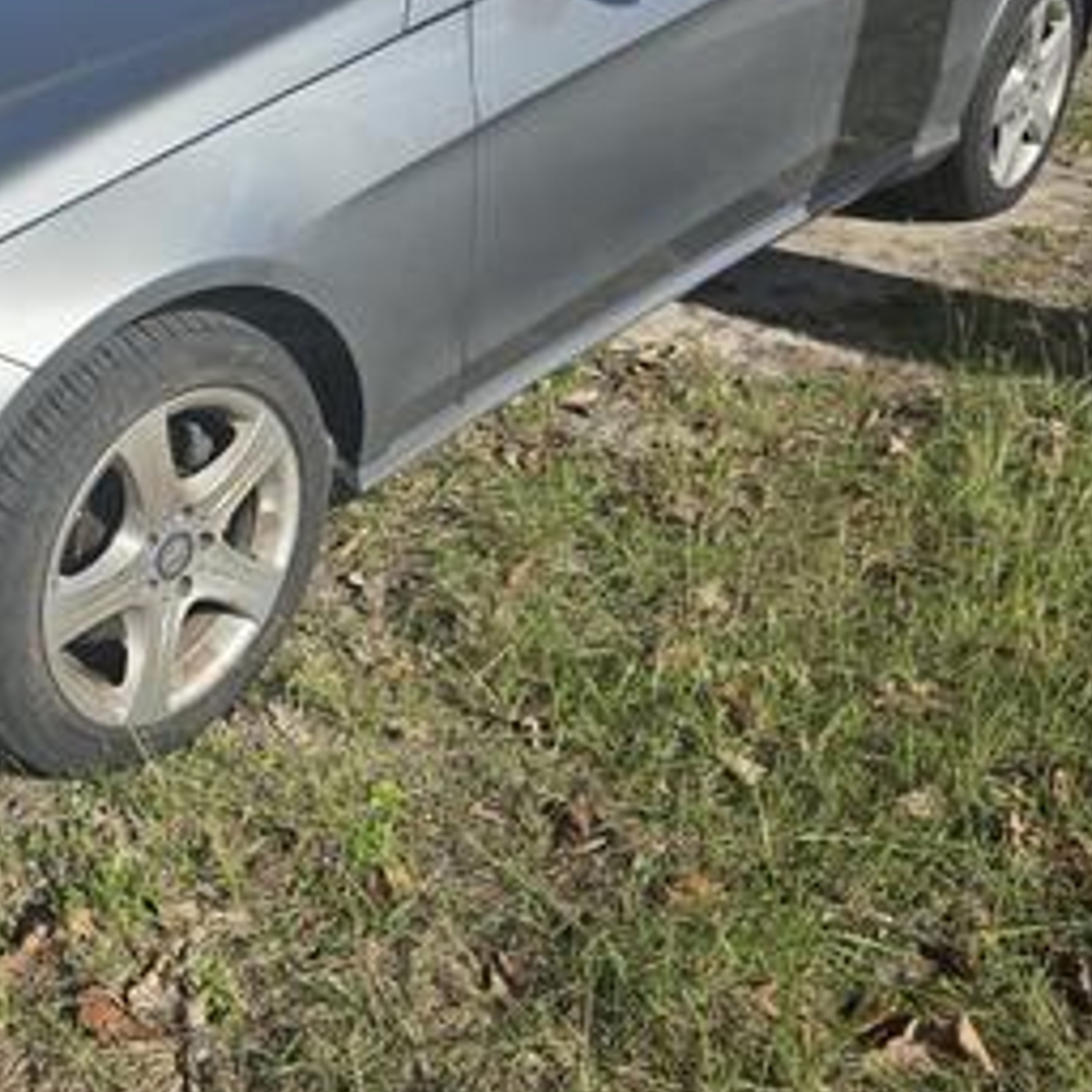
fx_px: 1428
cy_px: 397
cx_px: 145
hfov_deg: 39.4
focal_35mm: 40
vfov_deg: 41.5
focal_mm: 6.3
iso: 80
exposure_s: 1/4889
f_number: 1.7
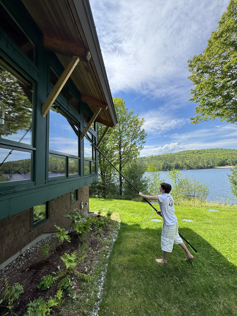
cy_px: 158
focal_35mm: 14
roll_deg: +2.1
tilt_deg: +5.5
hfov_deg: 85.7
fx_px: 128
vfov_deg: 102.1
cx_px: 118
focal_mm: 2.22
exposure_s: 1/956
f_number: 2.2
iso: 40
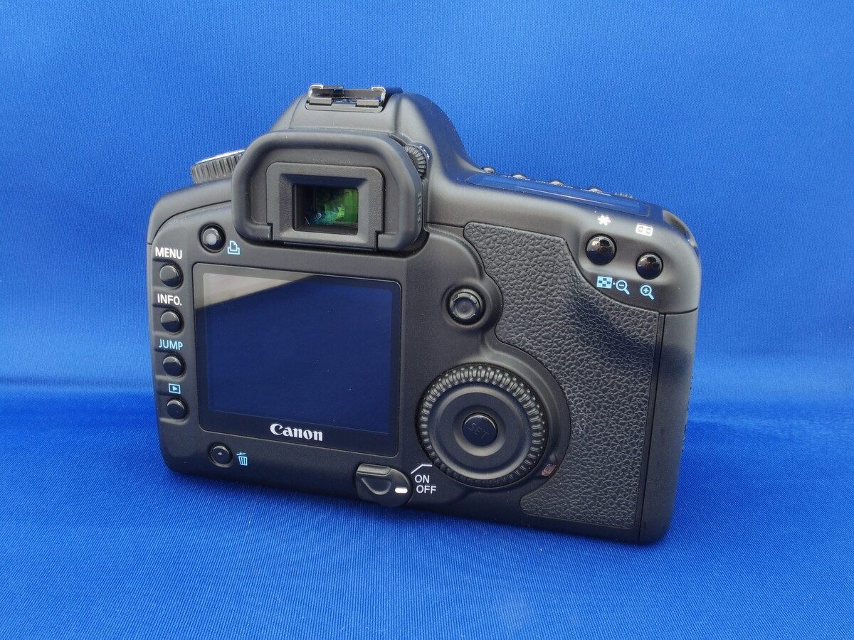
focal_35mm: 35
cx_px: 427
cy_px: 320
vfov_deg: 40.7
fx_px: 863
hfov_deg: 52.6
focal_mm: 7.4
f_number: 8
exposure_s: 2.5
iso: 100
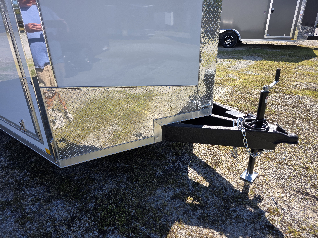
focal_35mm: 23
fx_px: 211
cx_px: 159
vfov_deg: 58.9
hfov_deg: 73.9
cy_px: 119
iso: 80
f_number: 1.7
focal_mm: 6.3
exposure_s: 1/2921
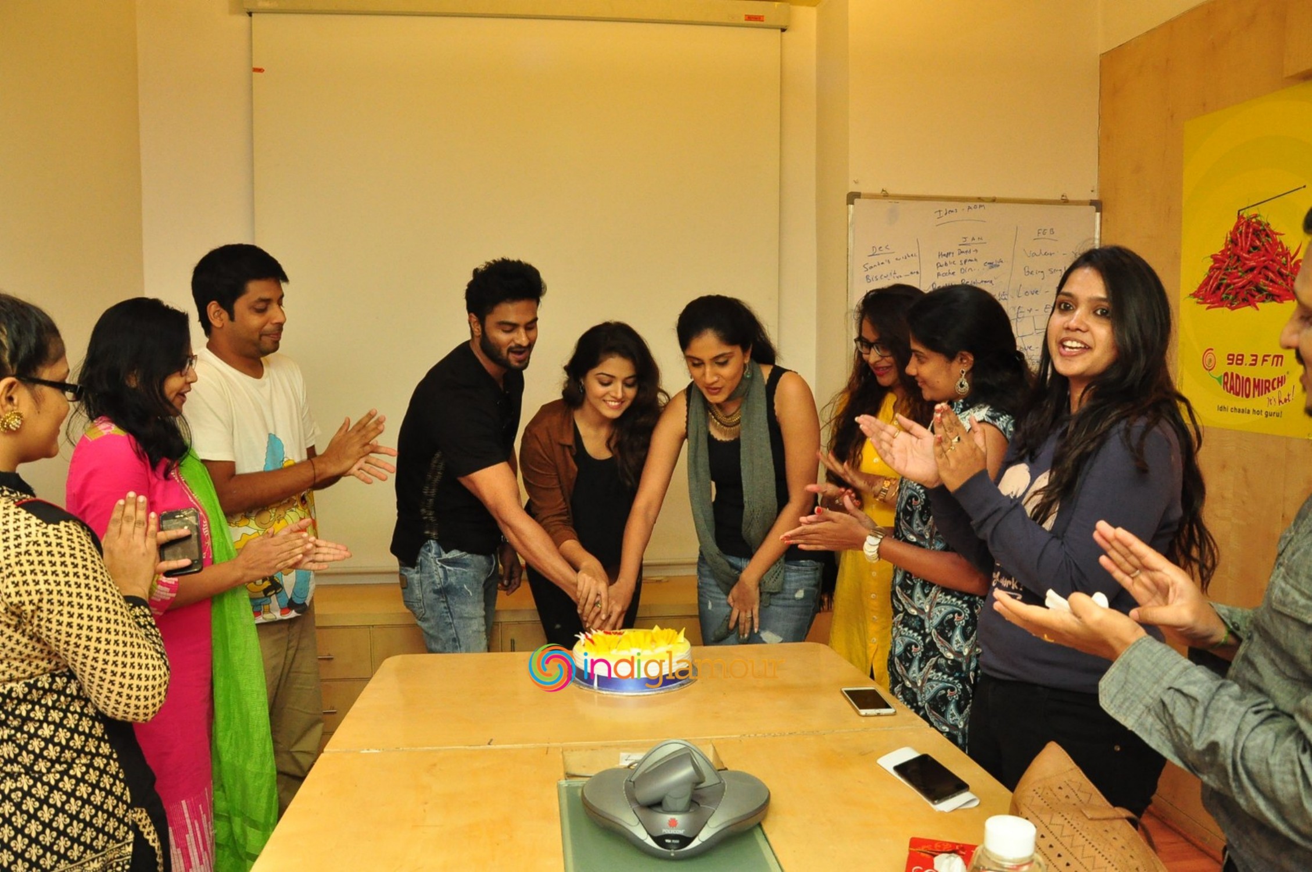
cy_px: 436
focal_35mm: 27
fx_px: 983
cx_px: 656
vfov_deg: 47.8
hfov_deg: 67.4
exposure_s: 1/125
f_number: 6.3
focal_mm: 18
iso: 2000
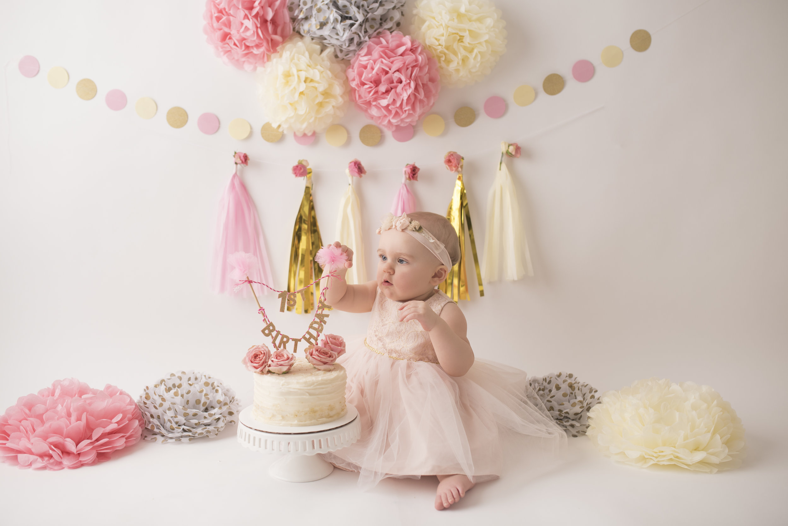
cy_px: 263
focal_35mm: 35
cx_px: 394
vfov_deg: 37.9
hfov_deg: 54.4
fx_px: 766
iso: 160
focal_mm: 35
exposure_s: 1/200
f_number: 2.8
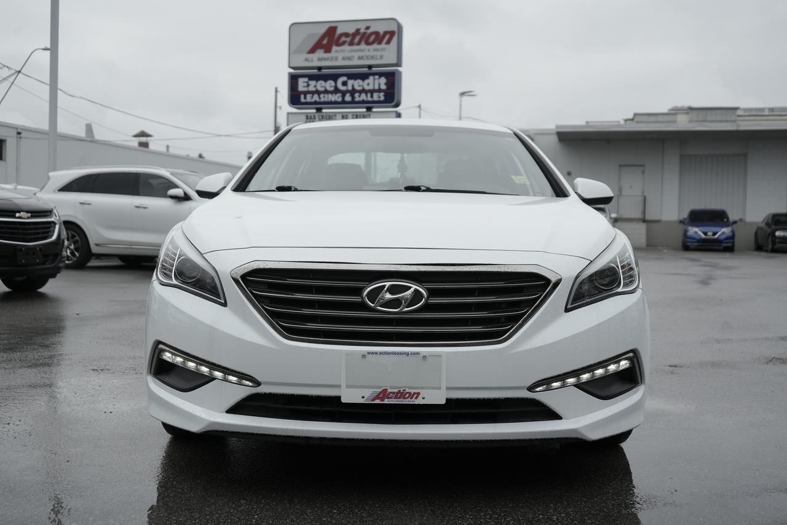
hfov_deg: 51.9
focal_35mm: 37
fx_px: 809
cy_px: 262
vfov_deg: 36.0
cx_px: 394
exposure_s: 1/8000
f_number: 4
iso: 1000
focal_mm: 37
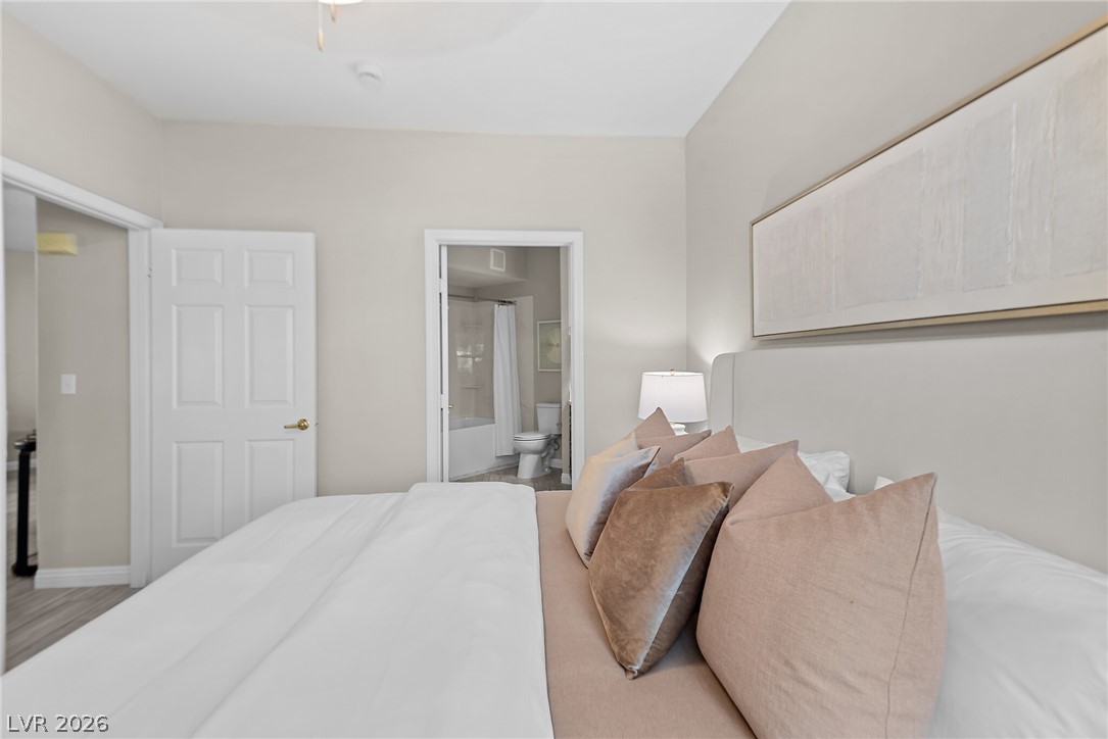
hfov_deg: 96.7
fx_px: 493
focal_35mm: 16
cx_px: 554
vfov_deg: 73.8
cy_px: 370
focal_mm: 16
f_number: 8
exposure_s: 1/3
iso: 100
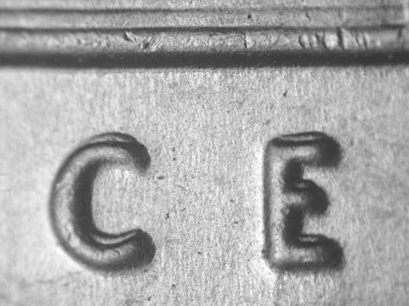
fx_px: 1937
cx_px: 199
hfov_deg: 12.1
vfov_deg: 9.0
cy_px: 153
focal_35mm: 164
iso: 100
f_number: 4.9
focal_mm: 30
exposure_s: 1/31.8
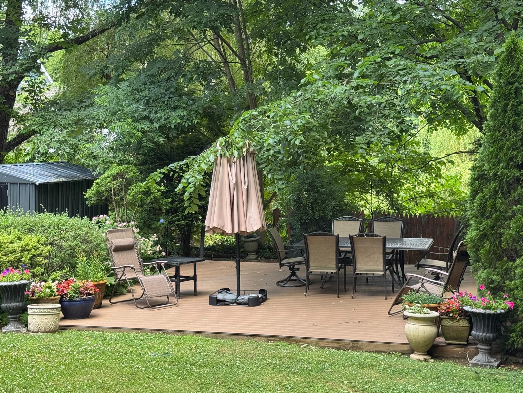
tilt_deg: -3.5
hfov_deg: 32.7
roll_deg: +1.0
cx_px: 276
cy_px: 178
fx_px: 892
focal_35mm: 59
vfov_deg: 24.8
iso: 50
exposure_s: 1/180
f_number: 1.78
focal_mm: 6.76
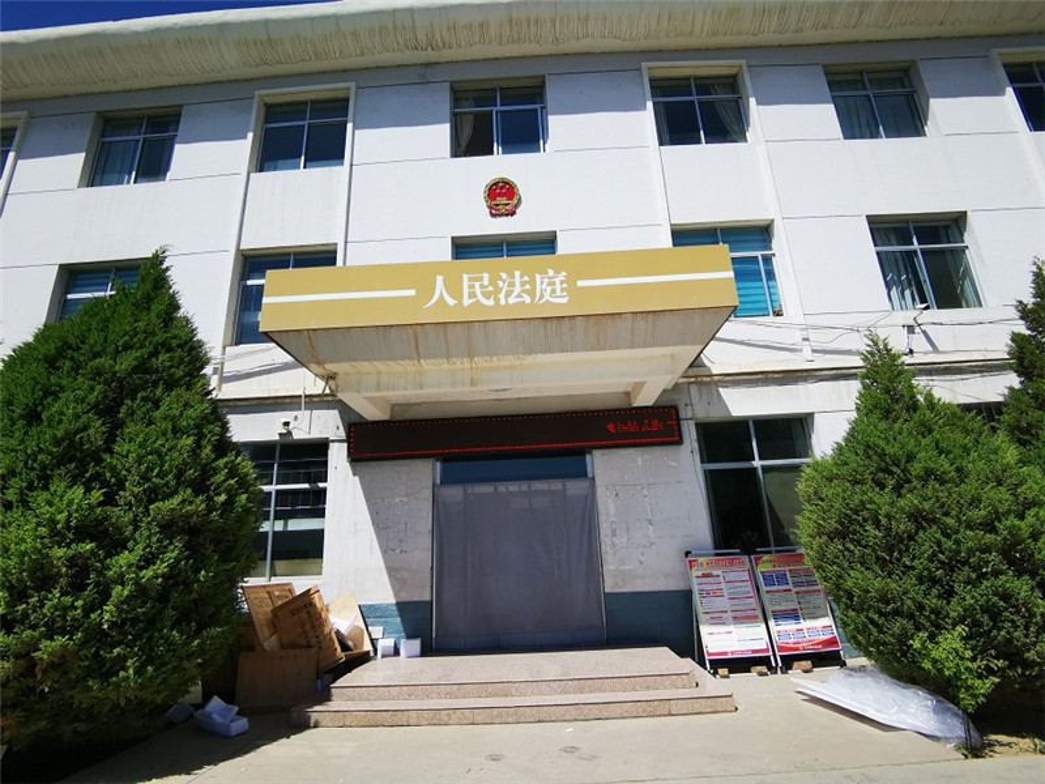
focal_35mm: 17
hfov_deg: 91.0
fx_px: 513
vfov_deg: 74.7
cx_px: 522
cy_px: 392
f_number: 2.2
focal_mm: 2.26
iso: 50
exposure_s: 1/1456
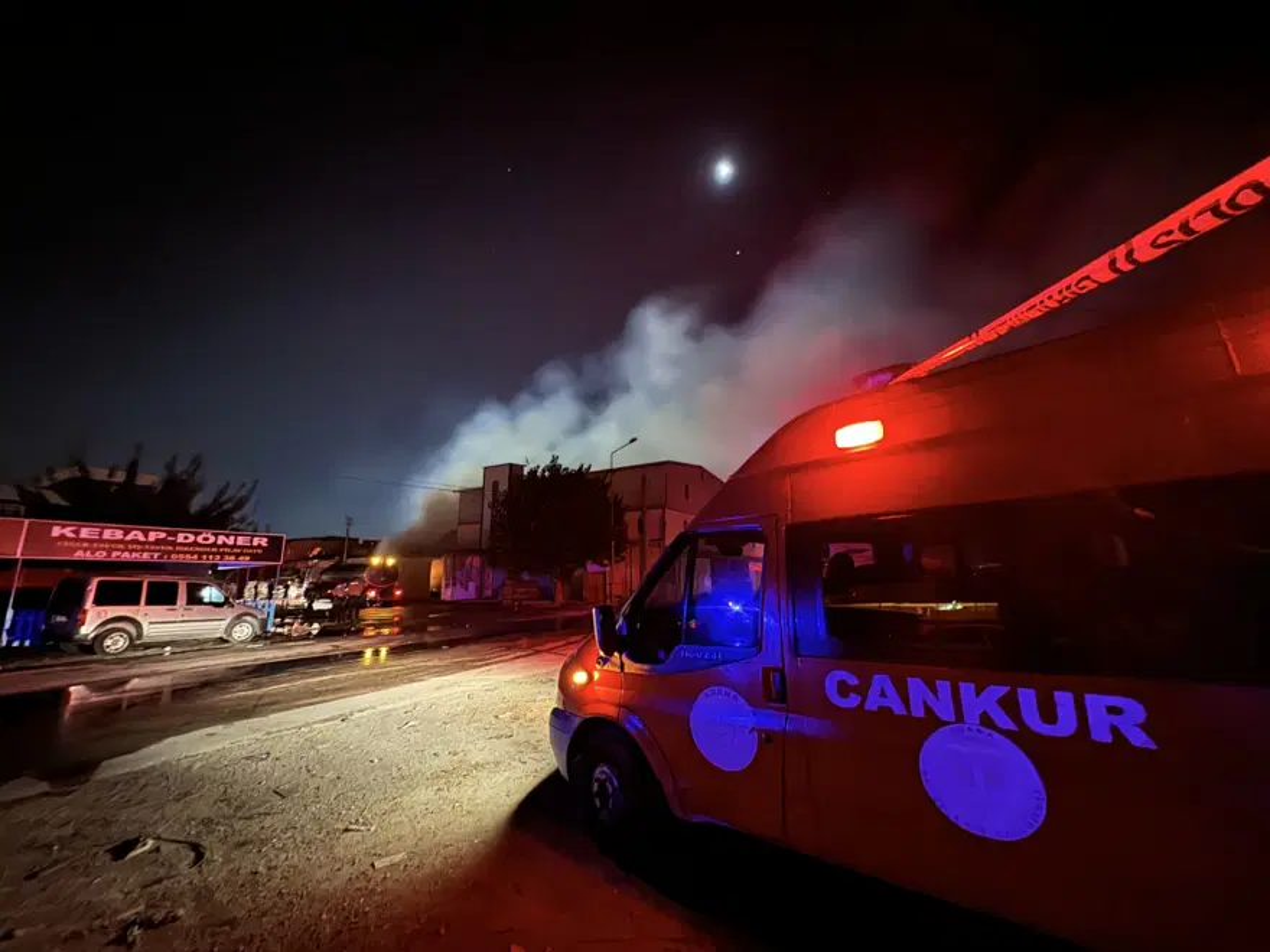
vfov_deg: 85.7
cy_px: 476
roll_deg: +0.5
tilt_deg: +11.4
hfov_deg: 102.1
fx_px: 514
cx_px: 635
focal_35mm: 14
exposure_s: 1/8
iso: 4000
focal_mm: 2.22
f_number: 2.2
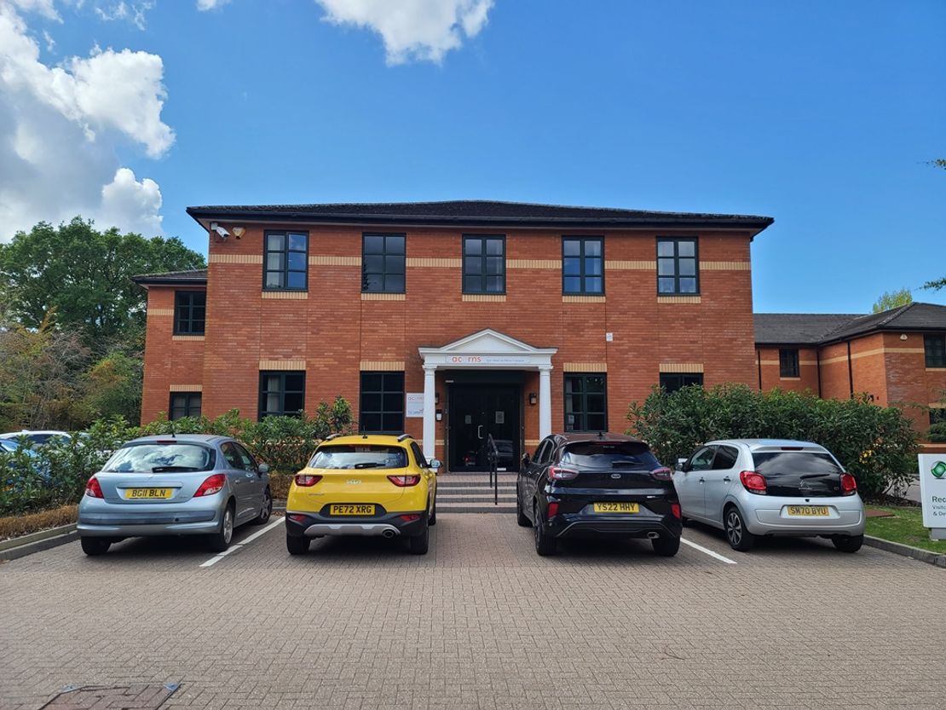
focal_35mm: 25
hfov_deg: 69.4
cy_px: 355
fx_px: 683
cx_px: 473
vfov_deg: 54.9
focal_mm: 7
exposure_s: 1/350
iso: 16
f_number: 1.8
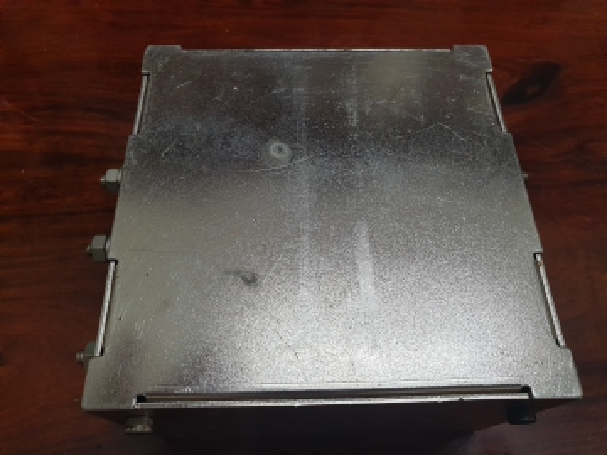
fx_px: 456
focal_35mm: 26
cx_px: 304
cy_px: 228
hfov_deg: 67.3
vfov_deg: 53.1
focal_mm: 4.3
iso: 160
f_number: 2.4
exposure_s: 1/50
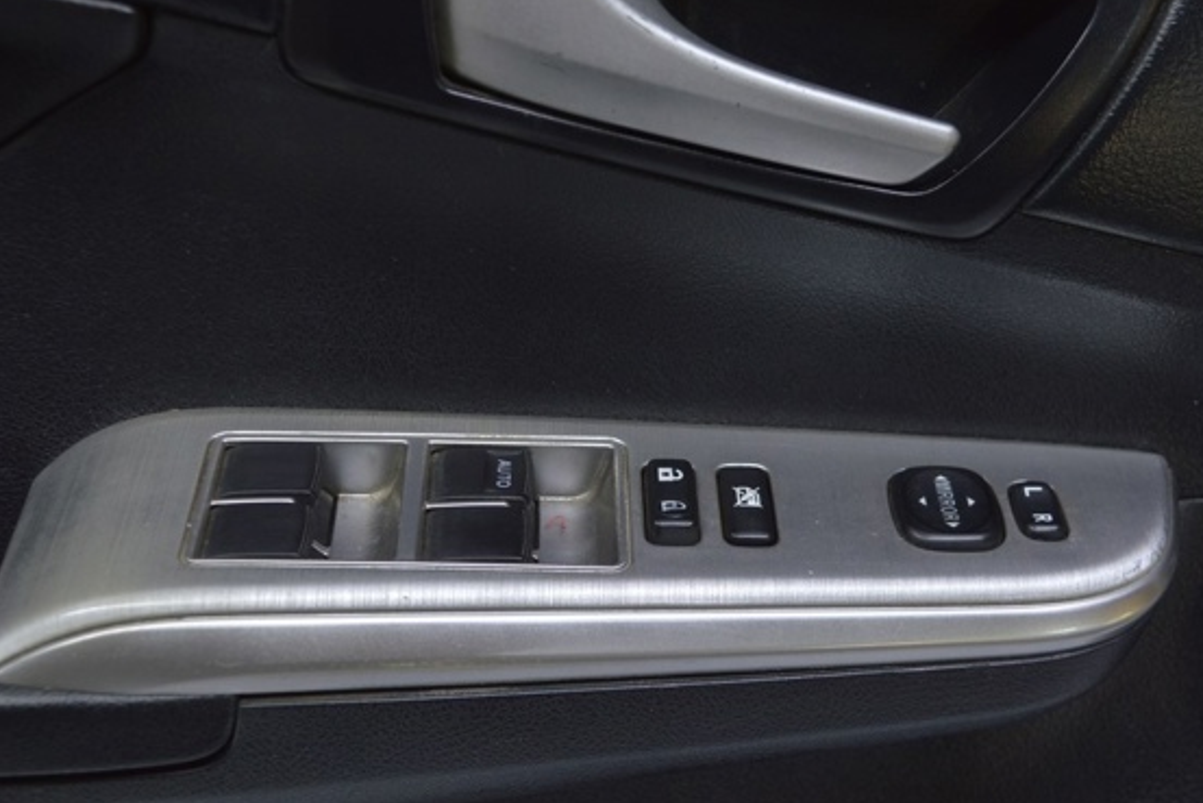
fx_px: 1738
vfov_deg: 26.0
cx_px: 540
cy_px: 443
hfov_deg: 38.1
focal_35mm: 52
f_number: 5.6
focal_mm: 30
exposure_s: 1/20
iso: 400
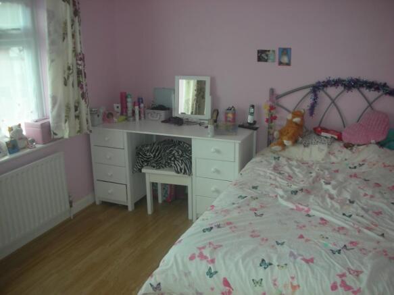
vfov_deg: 40.7
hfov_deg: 52.6
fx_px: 398
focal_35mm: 35
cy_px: 148
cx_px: 197
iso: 50
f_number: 3
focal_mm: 5.8
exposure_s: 1/30
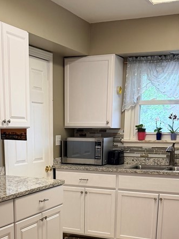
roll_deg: -0.2
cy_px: 221
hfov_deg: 26.5
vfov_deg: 32.9
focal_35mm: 55
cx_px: 79
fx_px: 379
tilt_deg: -13.9
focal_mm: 6.76
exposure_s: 1/120
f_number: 1.78
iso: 200
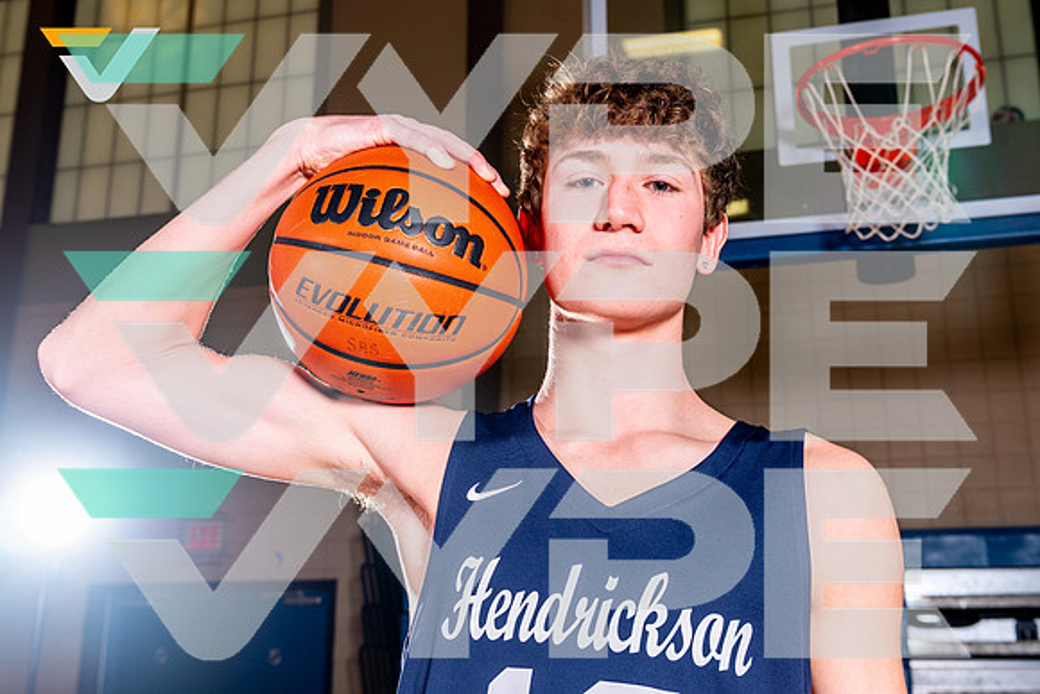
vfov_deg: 33.3
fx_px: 1161
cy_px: 335
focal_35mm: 40
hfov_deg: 48.2
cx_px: 505
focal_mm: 35
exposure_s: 1/125
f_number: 5.6
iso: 100
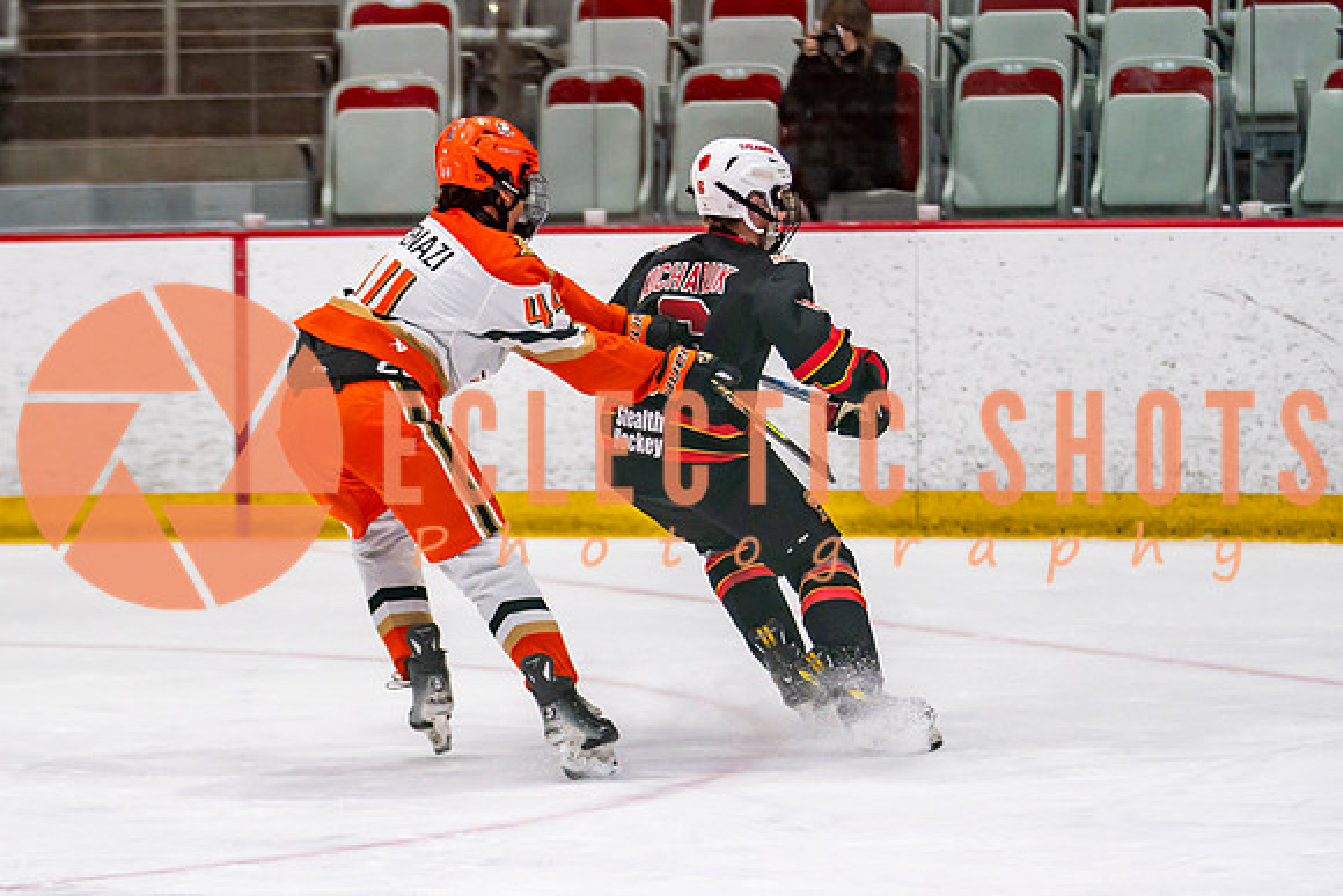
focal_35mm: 236
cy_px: 561
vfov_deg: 5.8
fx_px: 8822
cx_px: 554
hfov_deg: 8.7
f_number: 2.8
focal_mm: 123
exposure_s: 1/640
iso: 800
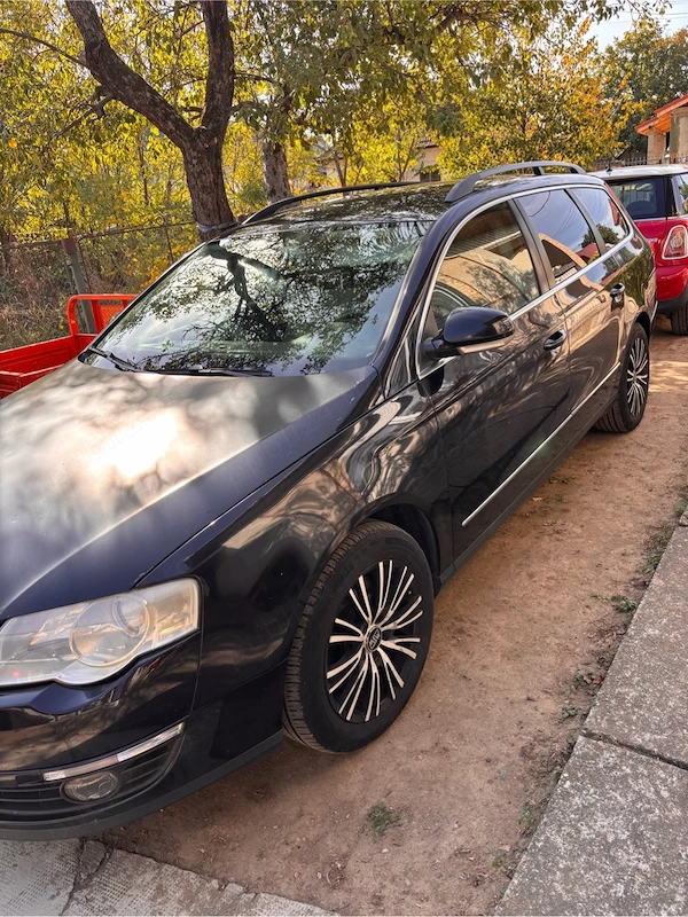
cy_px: 458
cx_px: 344
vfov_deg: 67.3
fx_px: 689
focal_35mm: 26
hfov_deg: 53.1
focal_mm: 5.96
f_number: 1.6
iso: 50
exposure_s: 1/505
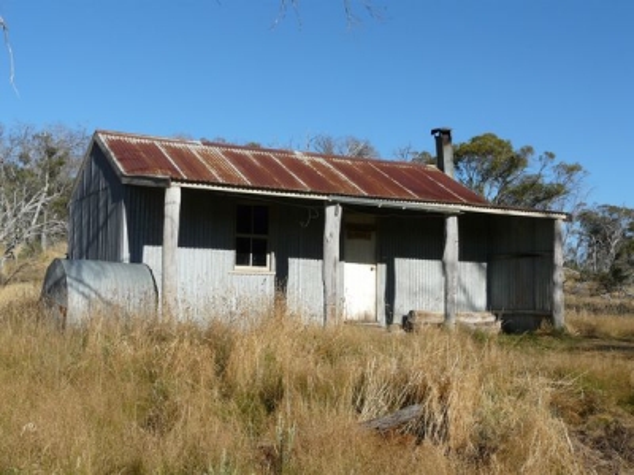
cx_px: 317
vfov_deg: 32.2
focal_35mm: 45
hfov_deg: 42.1
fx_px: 824
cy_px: 238
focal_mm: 7.4
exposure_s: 1/500
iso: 100
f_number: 5.6
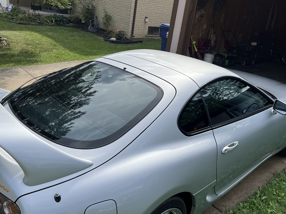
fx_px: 264
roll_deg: -6.5
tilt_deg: -20.0
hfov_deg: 56.7
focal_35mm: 32
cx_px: 129
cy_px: 102
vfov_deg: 44.1
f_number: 1.6
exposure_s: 1/2632
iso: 50
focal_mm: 5.1
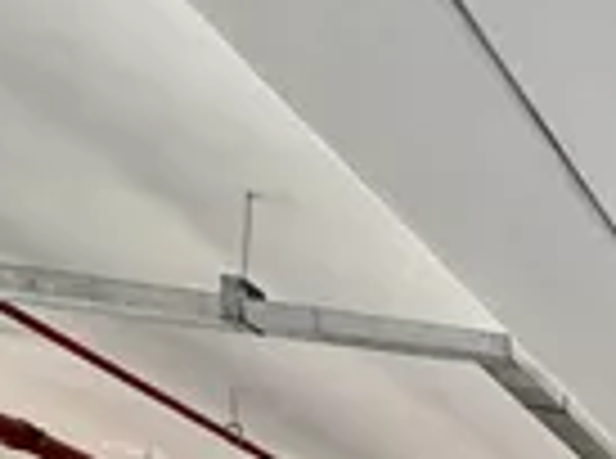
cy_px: 909
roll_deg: -0.7
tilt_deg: +0.8
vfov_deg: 14.8
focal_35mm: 82
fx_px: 1455
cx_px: 1763
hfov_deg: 12.2
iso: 160
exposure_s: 1/99
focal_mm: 2.22
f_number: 2.2
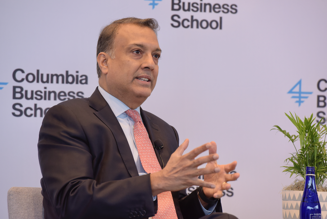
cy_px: 110
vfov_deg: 6.9
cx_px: 164
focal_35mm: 200
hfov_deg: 10.3
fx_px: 1818
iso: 1600
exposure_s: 1/125
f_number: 5.6
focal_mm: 200
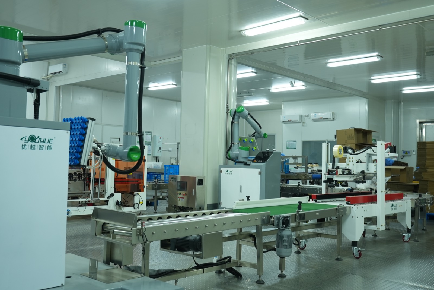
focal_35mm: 36
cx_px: 217
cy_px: 145
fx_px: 434
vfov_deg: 36.9
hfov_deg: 53.1
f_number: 5
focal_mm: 36
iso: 500
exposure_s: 1/30
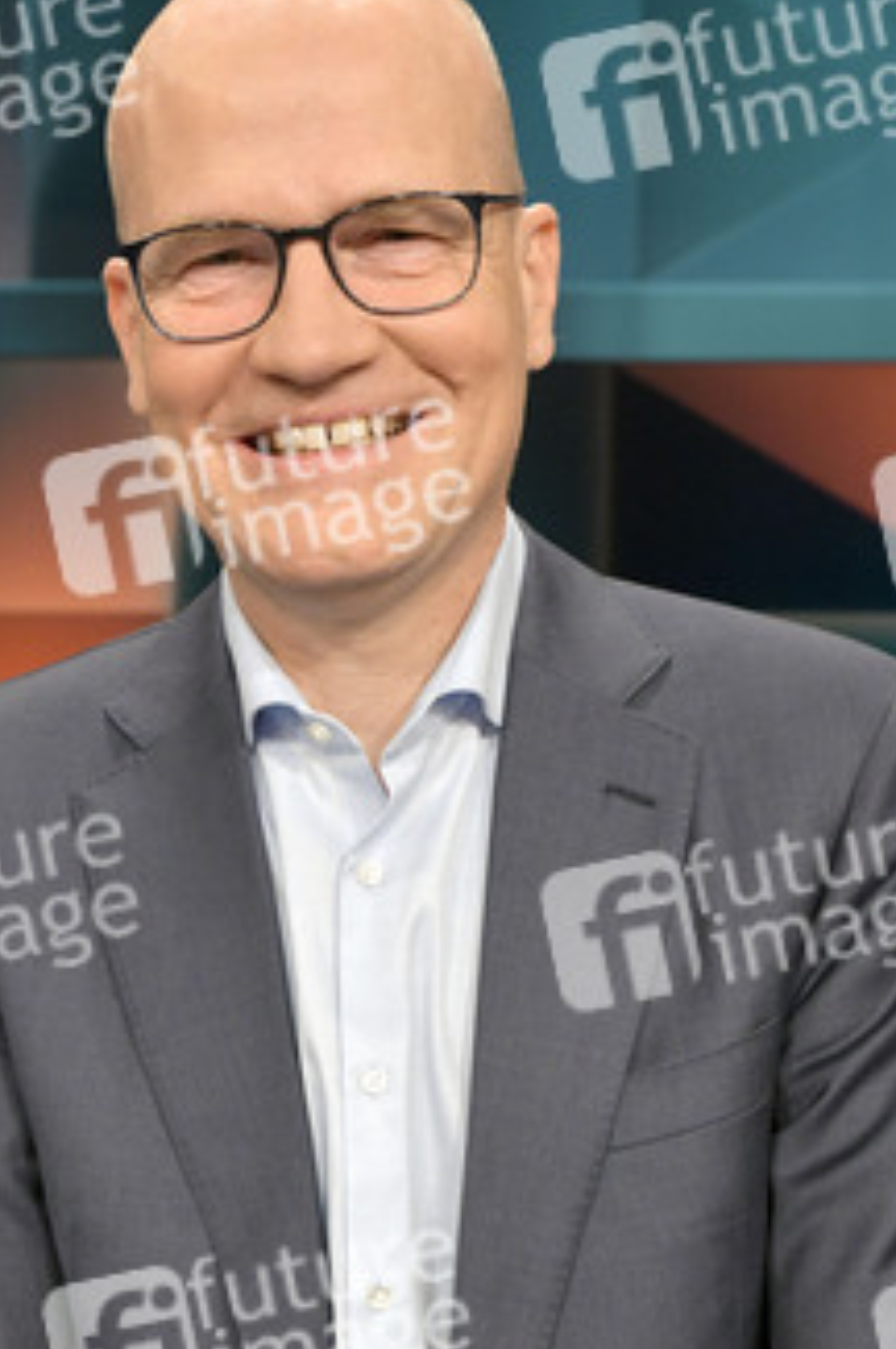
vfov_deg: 34.0
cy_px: 706
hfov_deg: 22.9
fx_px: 2207
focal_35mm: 59
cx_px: 377
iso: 2500
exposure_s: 1/200
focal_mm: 48
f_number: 6.3
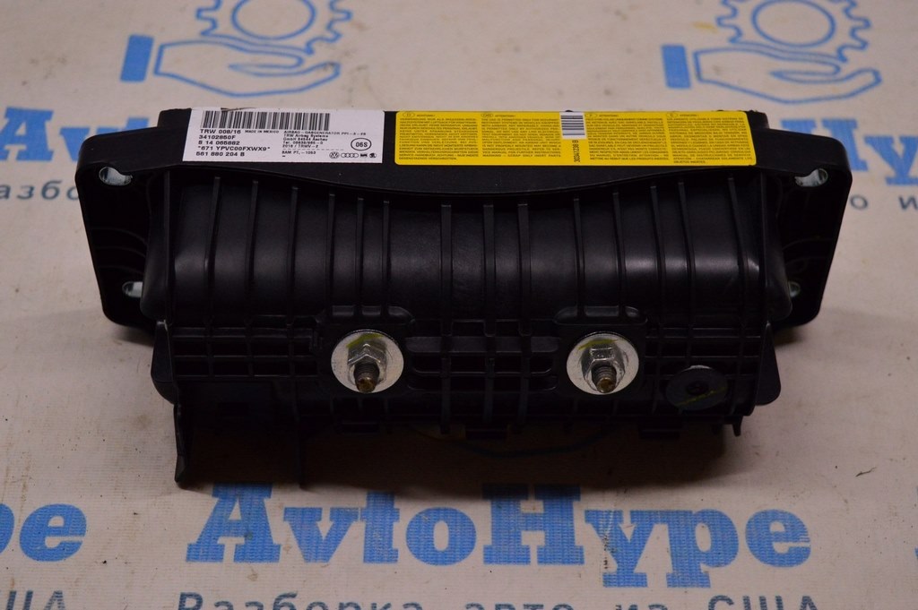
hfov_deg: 33.4
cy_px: 305
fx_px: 1529
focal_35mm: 60
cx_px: 459
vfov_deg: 22.6
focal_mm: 40
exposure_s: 1/400
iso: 1600
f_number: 5
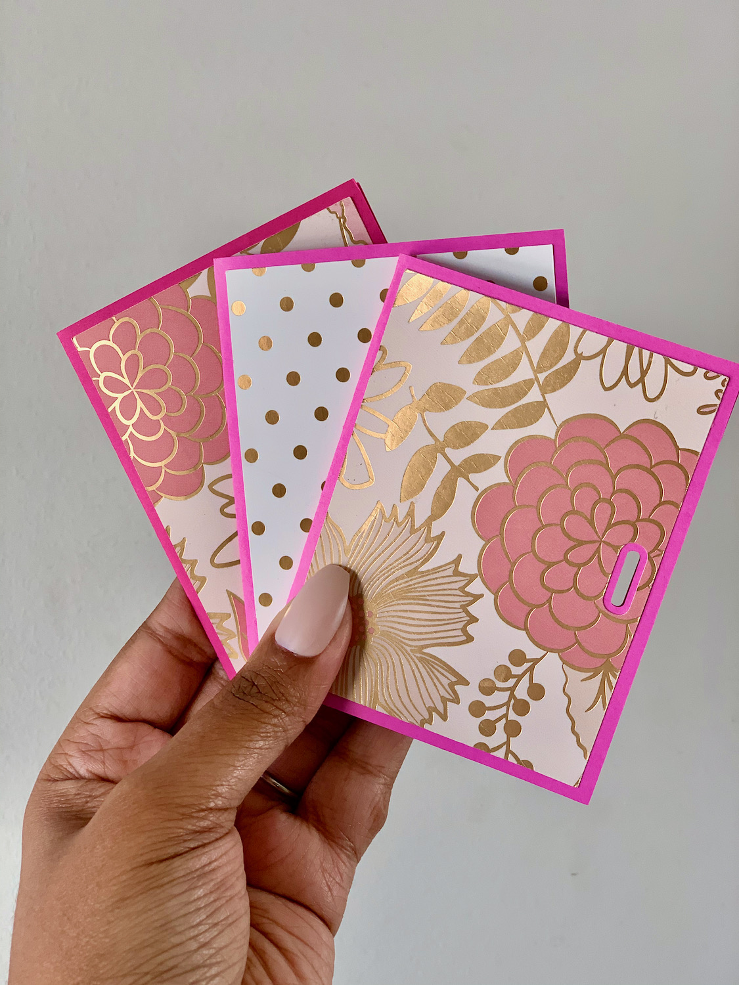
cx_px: 370
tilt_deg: -13.0
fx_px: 1480
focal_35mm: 52
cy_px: 492
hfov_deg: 28.0
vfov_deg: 36.8
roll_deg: +1.2
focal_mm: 6
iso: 50
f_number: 2.4
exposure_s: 1/122
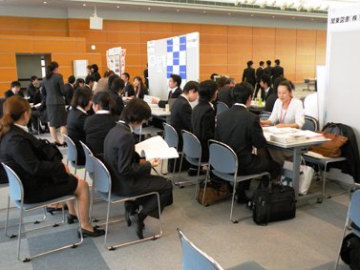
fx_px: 364
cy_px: 131
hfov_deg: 52.6
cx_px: 175
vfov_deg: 40.7
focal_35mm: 35
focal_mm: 5.8
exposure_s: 1/60
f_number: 3.2
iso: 344
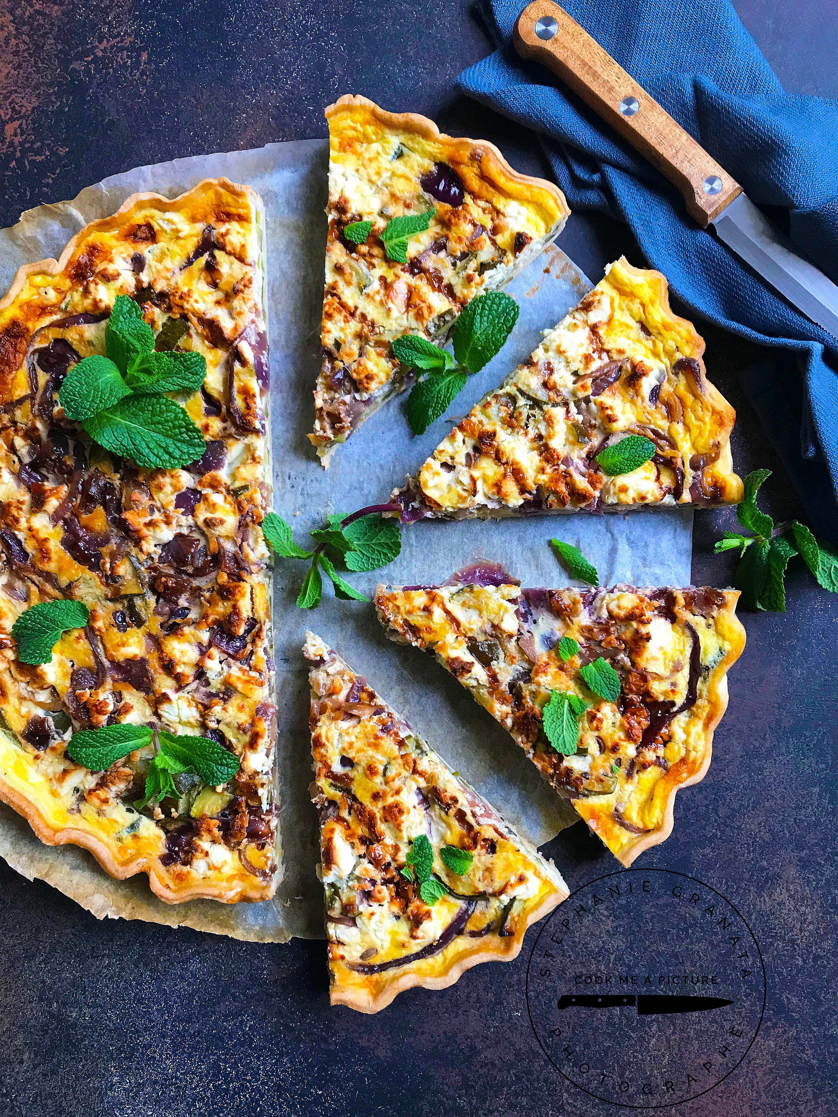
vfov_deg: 63.4
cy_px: 558
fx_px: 904
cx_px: 419
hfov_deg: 49.7
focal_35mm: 28
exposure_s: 1/33
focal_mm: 3.99
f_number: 1.8
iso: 25
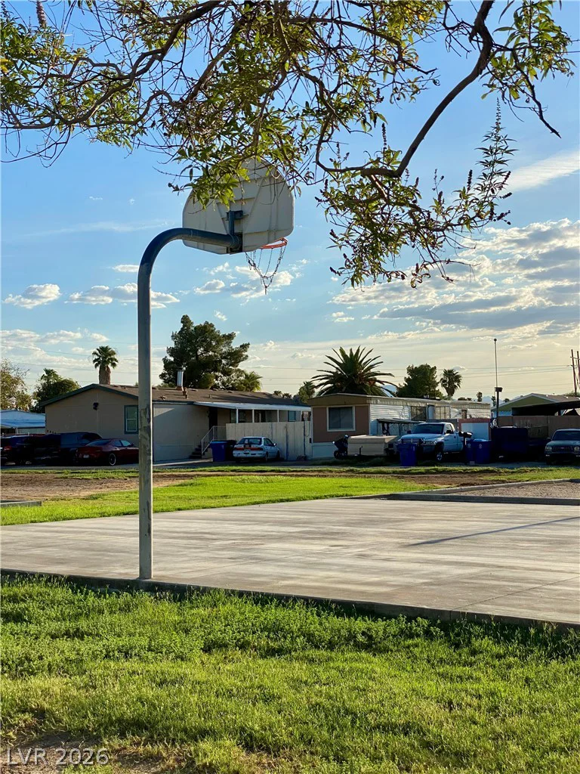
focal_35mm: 52
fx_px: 1162
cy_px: 387
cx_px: 290
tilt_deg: +3.3
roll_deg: +0.9
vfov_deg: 36.8
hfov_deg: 28.0
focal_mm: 6
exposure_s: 1/2283
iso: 20
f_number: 2
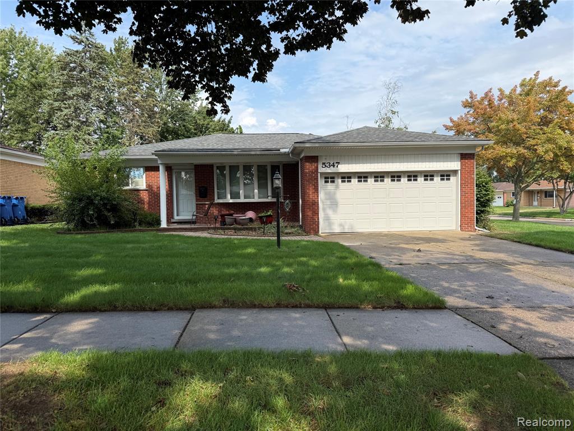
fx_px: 398
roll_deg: +1.1
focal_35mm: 24
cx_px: 287
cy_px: 216
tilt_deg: -0.7
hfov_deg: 71.6
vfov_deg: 56.8
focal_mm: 6.76
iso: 80
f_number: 1.78
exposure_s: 1/3279
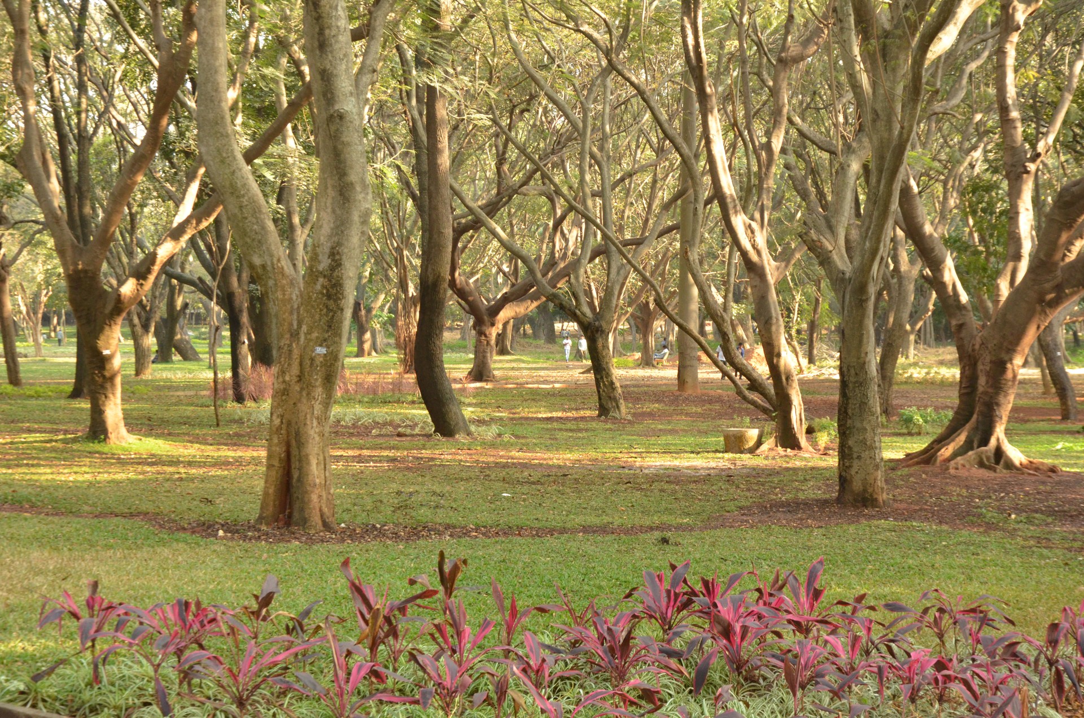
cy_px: 359
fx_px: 2164
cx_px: 542
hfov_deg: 28.1
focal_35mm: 72
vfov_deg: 18.8
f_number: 10
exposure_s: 1/80
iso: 1600
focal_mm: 48
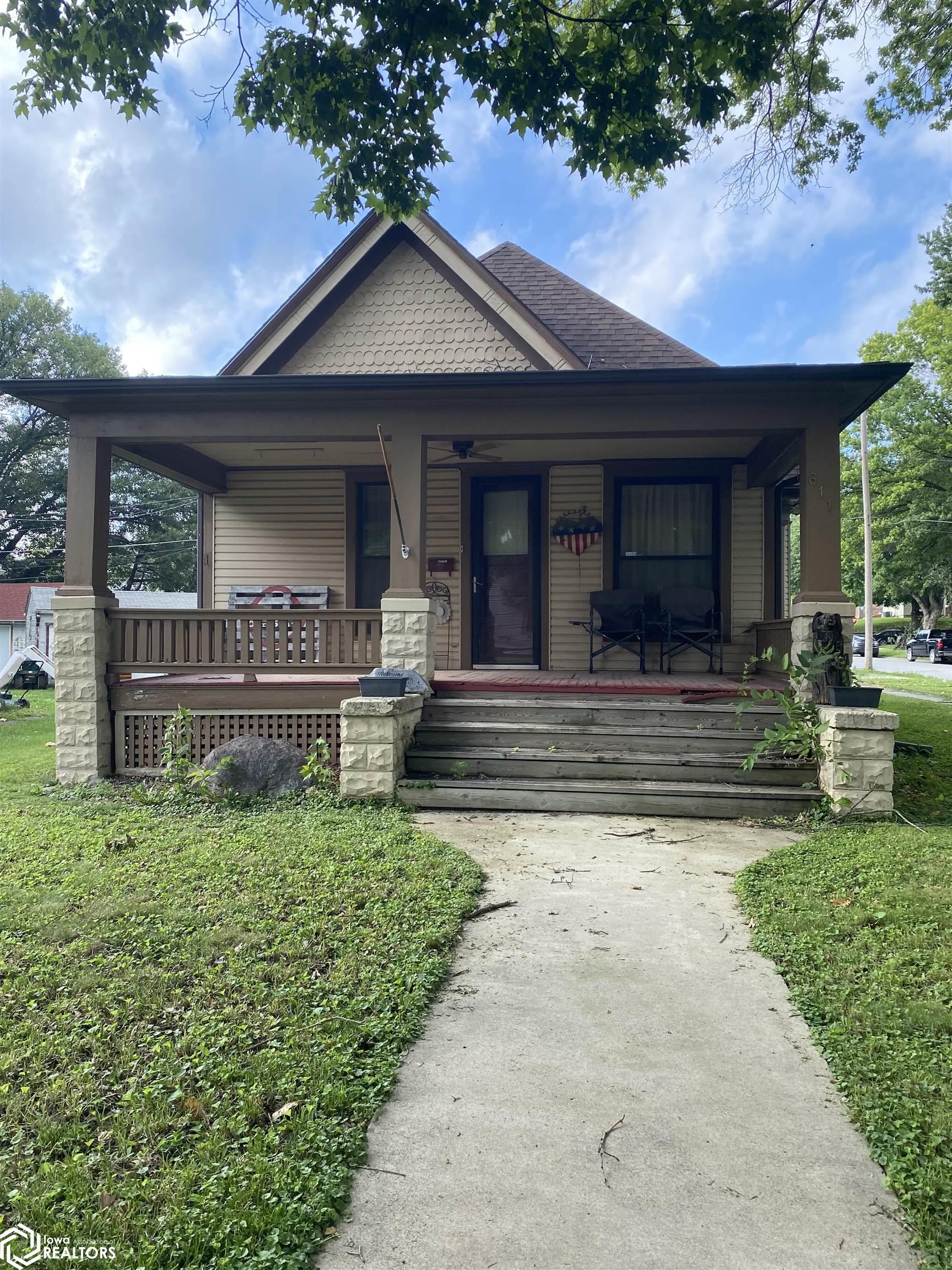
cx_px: 476
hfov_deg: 53.1
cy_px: 635
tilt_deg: +0.5
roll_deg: -1.0
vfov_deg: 67.3
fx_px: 953
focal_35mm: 26
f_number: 1.8
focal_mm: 4.25
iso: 32
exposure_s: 1/546
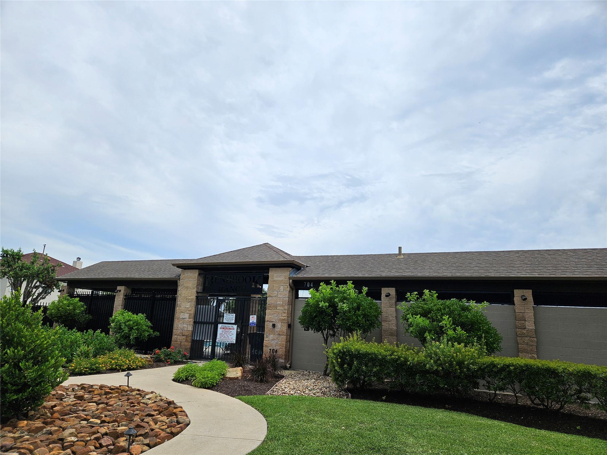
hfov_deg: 73.9
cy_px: 228
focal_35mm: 23
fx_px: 403
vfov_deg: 58.9
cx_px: 304
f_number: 1.8
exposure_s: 1/3737
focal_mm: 5.4
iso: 25
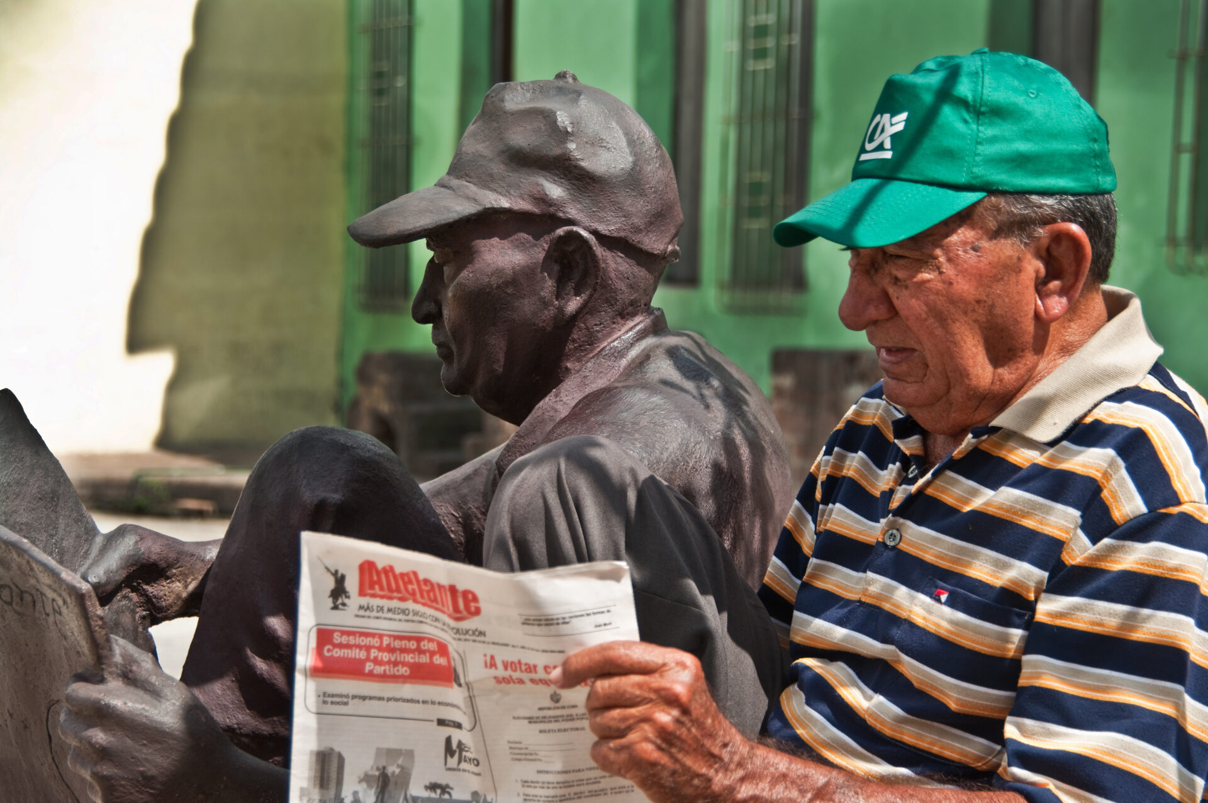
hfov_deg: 20.9
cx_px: 604
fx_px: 3268
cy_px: 402
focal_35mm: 98
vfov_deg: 14.0
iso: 100
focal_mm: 65
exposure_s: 1/250
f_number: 19
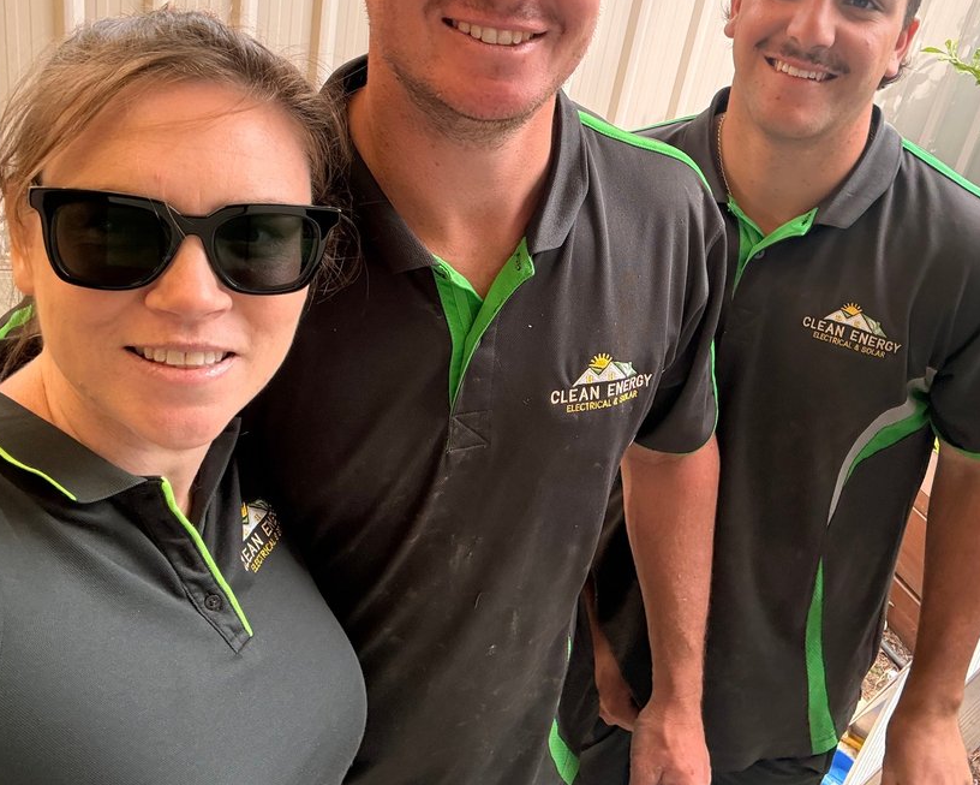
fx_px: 957
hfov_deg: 53.5
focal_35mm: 33
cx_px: 628
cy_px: 249
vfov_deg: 43.8
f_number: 1.9
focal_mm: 2.69
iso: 50
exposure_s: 1/122
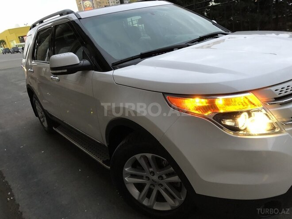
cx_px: 146
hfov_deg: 63.4
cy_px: 110
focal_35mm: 28
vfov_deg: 49.7
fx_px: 236
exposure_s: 1/8
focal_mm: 3.99
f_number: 1.8
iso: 80
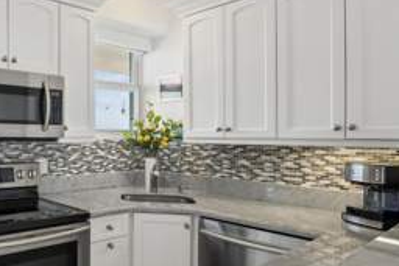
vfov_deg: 43.7
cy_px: 131
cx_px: 44
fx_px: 333
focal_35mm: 30
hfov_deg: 54.4
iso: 250
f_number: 8
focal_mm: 16
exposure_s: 1/60
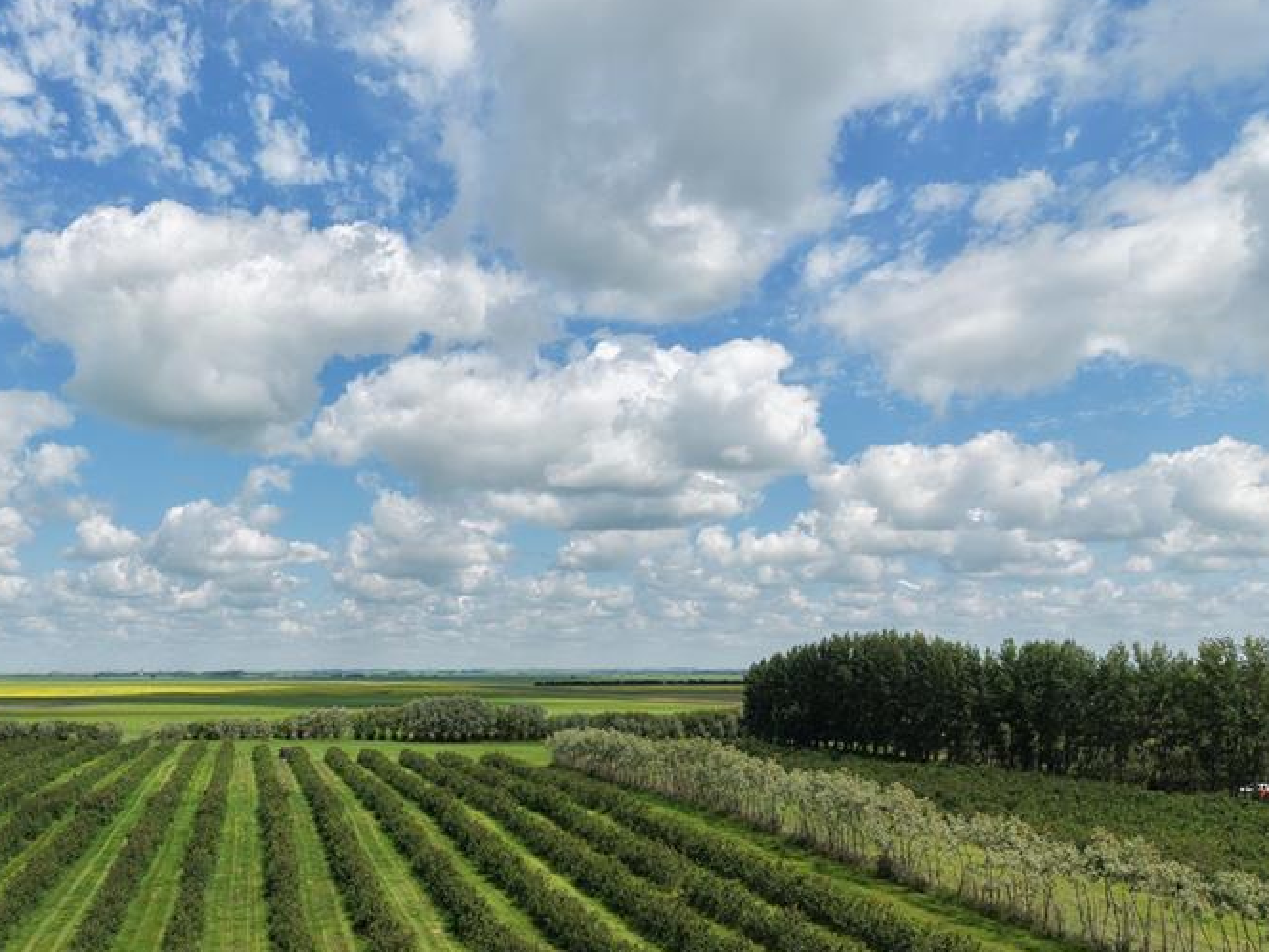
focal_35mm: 37
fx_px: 1356
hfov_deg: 48.5
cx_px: 342
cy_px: 690
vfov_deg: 37.9
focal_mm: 8.67
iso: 200
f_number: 1.8
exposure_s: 1/6000
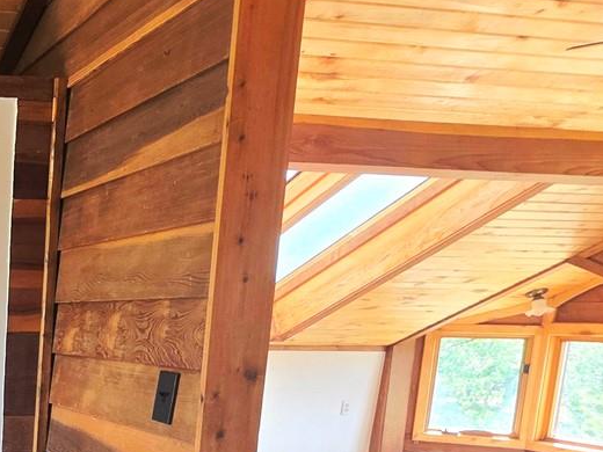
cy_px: 440
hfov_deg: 35.0
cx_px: -152
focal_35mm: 40
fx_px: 697
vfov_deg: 33.3
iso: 40
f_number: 1.9
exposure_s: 1/120
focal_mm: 2.2
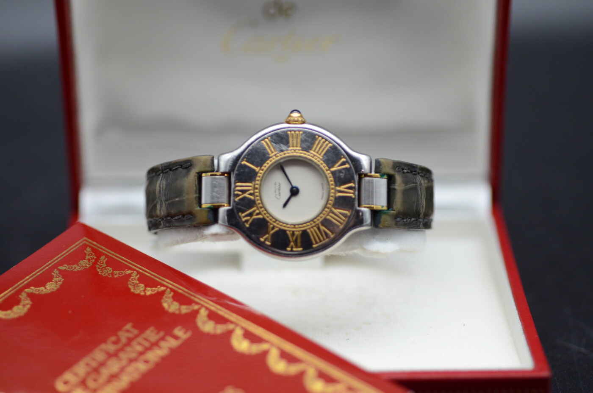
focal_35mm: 90
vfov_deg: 15.1
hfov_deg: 22.7
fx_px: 1479
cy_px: 196
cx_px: 296
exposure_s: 1/640
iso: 800
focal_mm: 60
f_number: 3.2
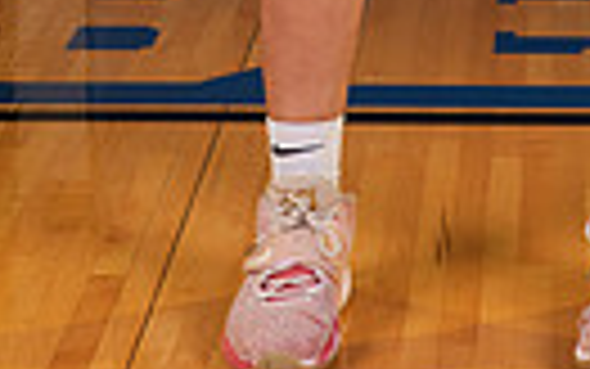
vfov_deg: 6.5
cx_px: 518
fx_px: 3089
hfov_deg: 10.9
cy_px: -536
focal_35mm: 192
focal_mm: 55
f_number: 7.1
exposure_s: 1/320
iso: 320
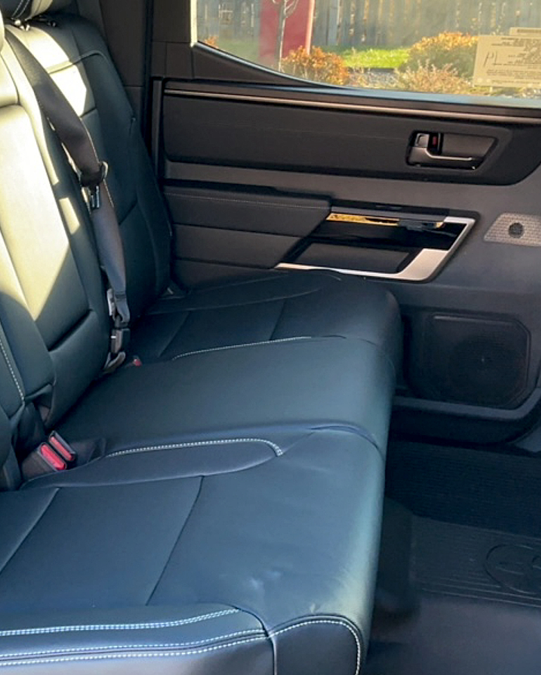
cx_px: 126
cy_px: 340
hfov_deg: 30.8
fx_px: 961
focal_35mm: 48
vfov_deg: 38.8
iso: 40
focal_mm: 3
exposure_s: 1/60
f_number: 1.8
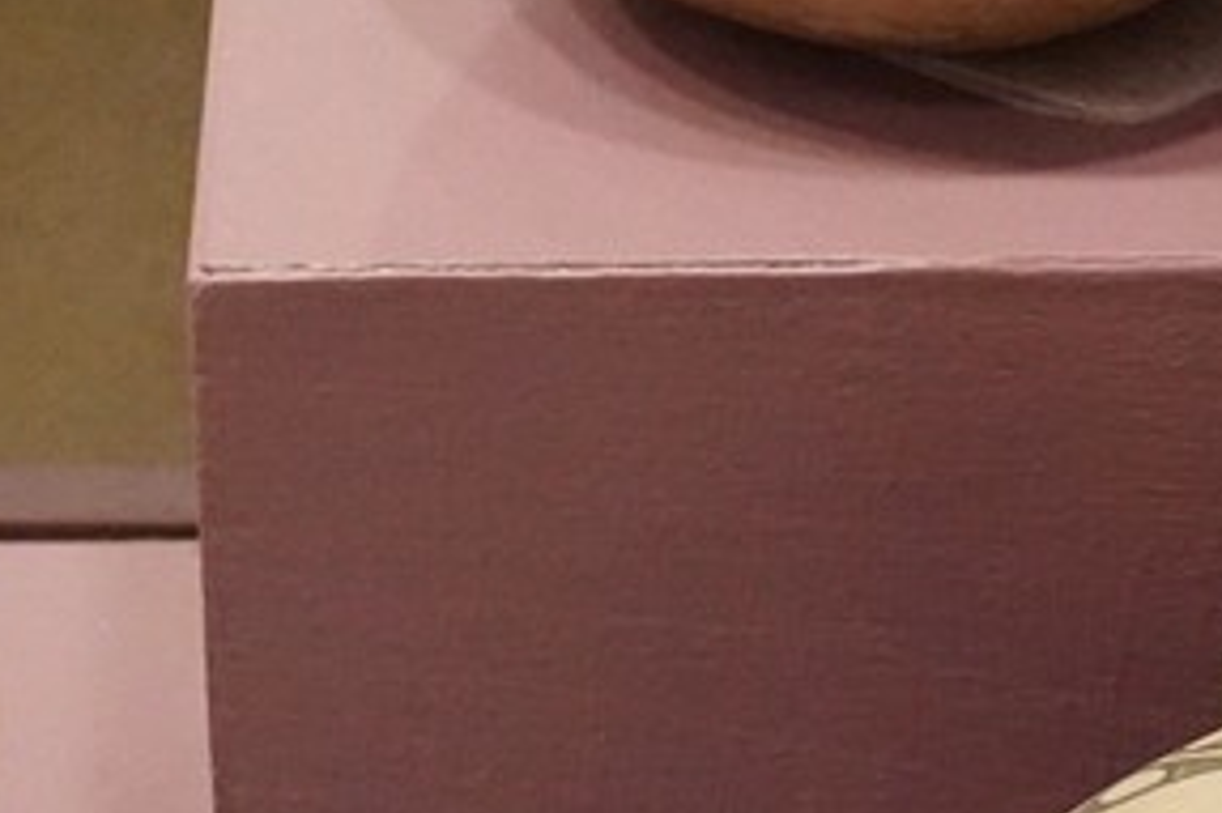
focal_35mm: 237
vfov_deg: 5.8
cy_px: 694
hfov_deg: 8.7
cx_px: 945
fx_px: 8040
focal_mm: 34
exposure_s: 1/100
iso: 6400
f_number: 8
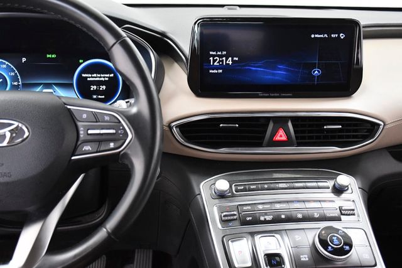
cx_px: 201
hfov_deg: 48.4
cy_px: 134
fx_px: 447
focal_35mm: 40
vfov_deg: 33.4
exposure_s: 1/200
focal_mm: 27
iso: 2500
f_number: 4.5
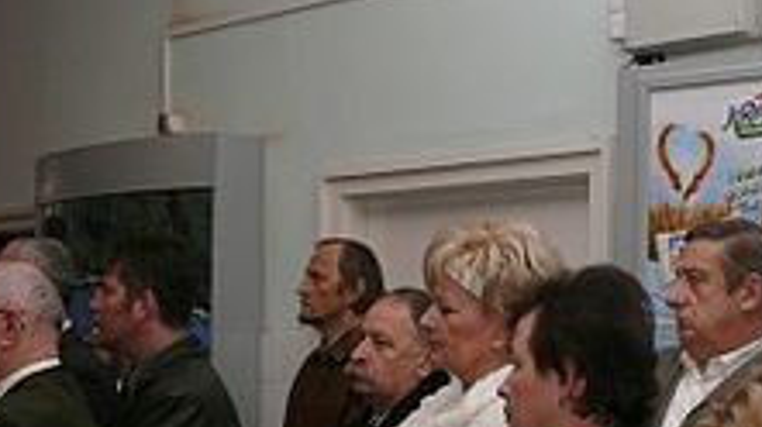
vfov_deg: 17.2
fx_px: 1393
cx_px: 531
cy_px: 389
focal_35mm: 69
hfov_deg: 30.3
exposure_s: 1/30
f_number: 2.8
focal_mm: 7.4
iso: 100
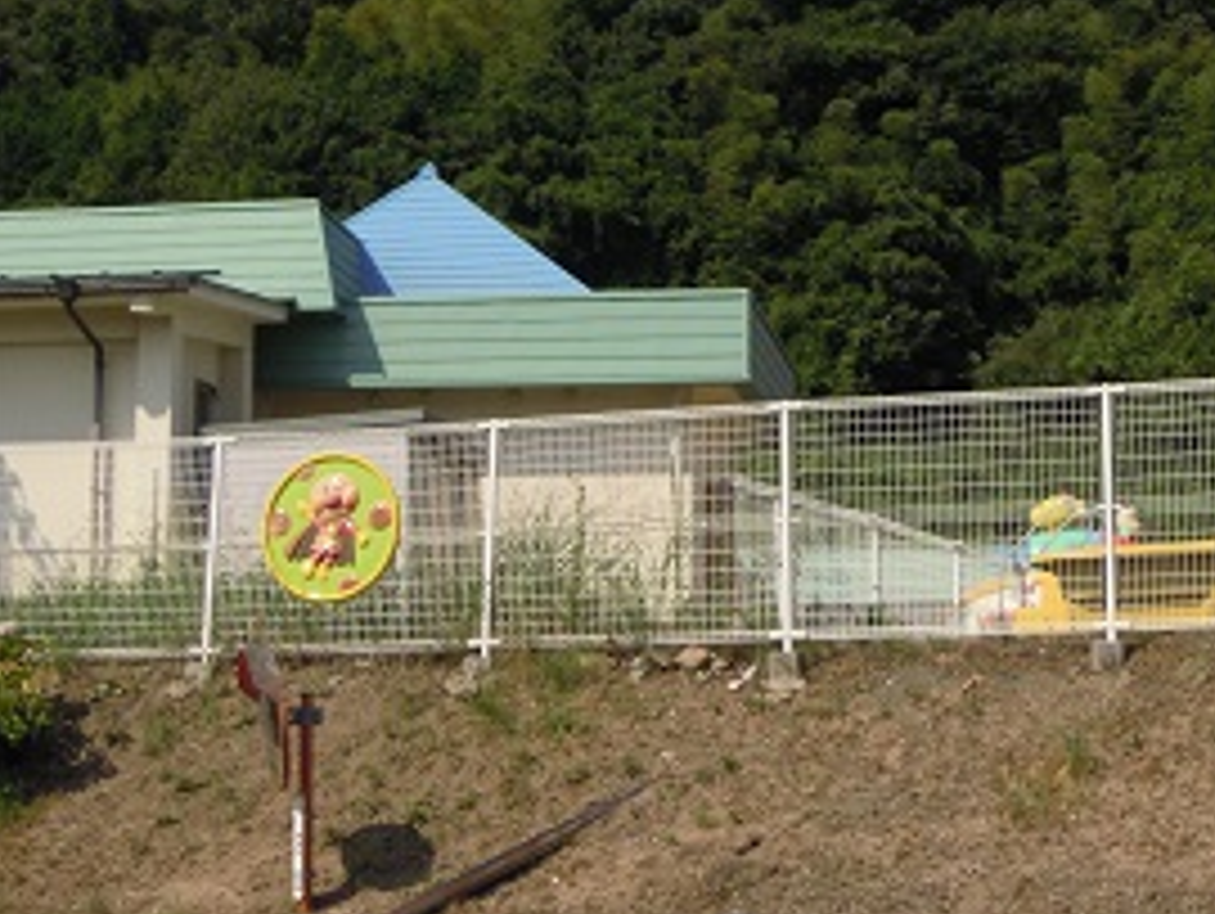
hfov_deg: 24.4
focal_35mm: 80
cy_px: 414
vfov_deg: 18.5
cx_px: 688
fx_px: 2810
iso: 100
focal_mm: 6.4
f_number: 8.5
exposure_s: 1/250
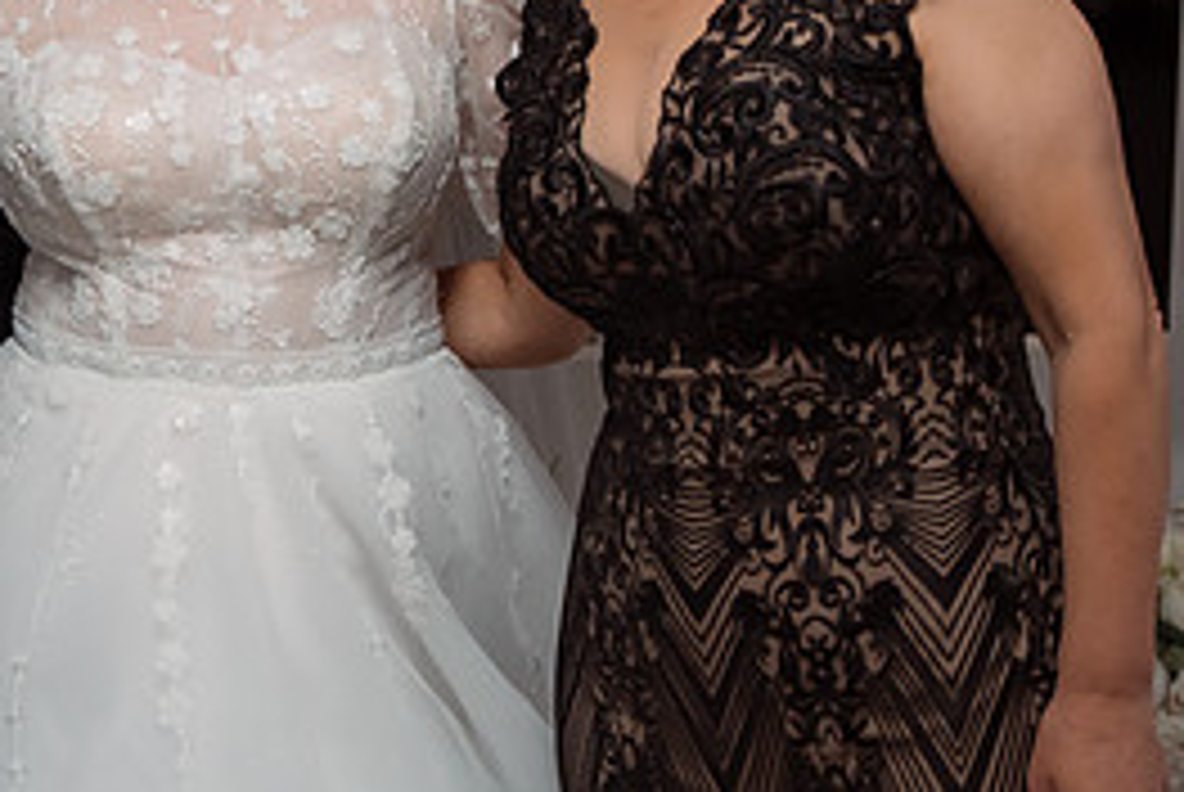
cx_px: 124
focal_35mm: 74
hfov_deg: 26.4
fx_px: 2436
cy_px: 76
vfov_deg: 18.2
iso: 1600
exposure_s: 1/200
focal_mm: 29
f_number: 2.8
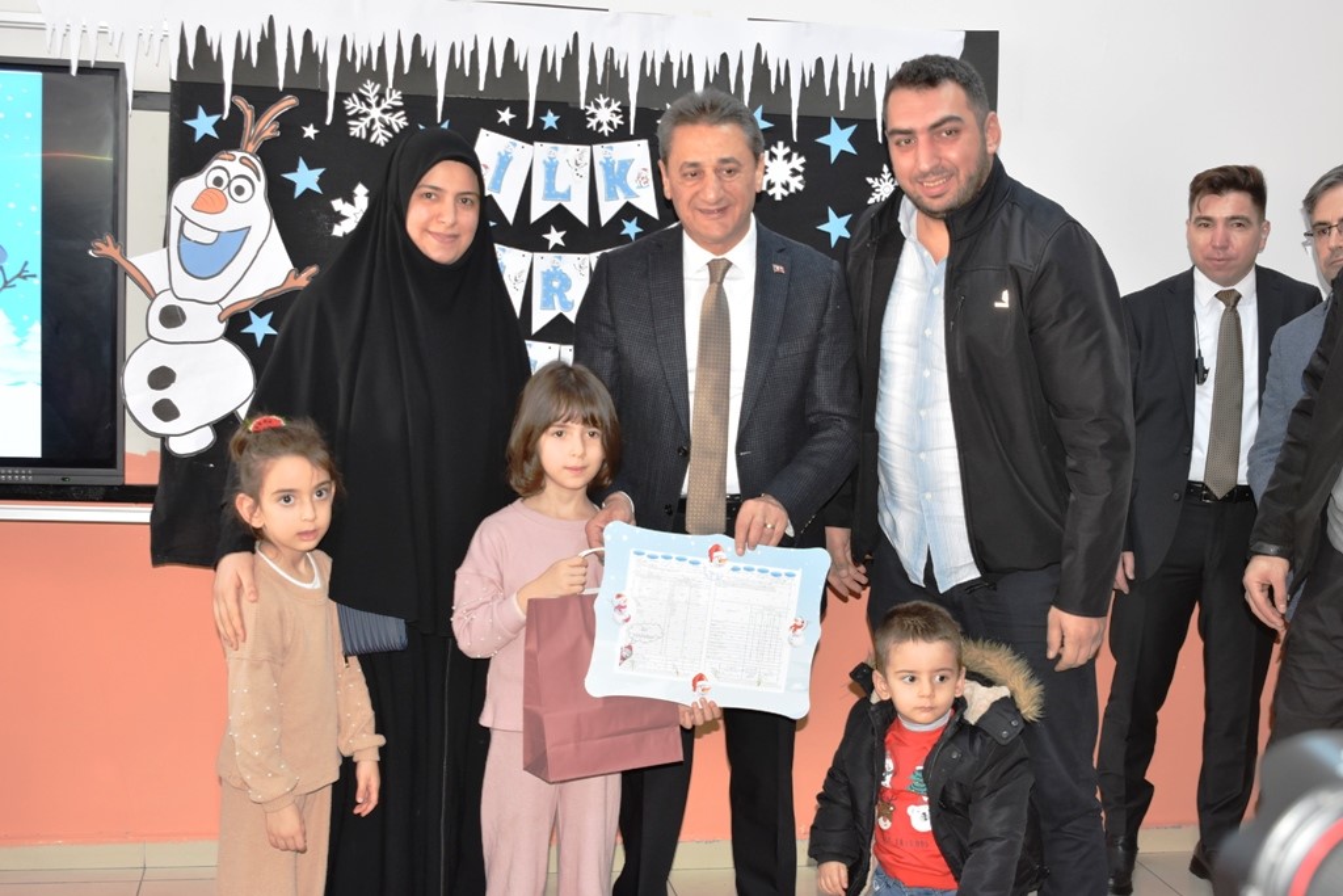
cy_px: 448
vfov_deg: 29.0
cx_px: 672
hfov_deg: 42.3
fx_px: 1735
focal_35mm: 46
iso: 1000
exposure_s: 1/60
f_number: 5
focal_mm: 31
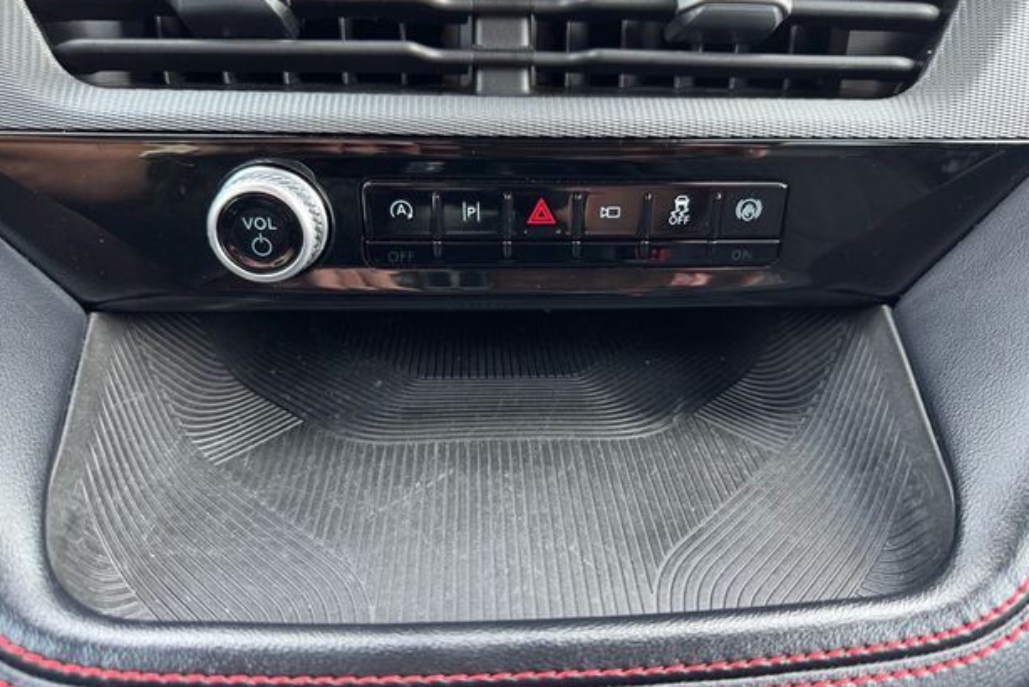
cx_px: 525
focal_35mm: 26
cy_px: 352
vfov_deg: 49.6
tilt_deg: -29.7
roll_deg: +2.1
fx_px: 743
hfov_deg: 69.4
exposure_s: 1/63
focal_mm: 6.76
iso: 200
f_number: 1.78
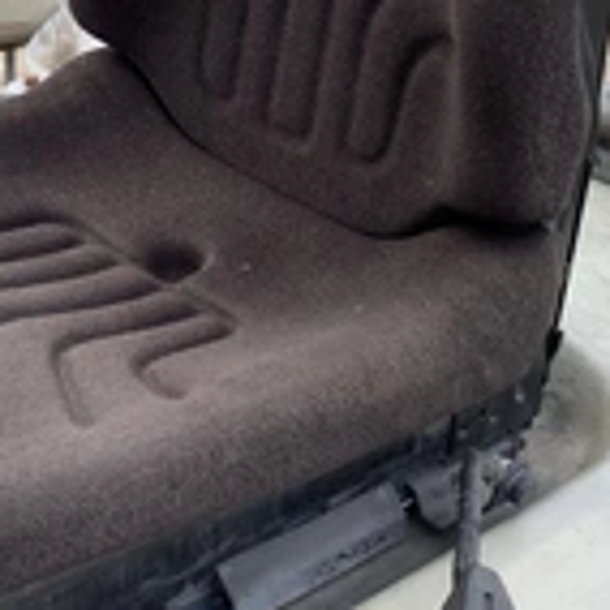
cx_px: 215
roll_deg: -1.7
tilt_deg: -26.7
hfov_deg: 22.4
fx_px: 1535
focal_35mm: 77
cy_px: 185
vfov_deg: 22.3
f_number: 2.4
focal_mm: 3.3
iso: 40
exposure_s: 1/120
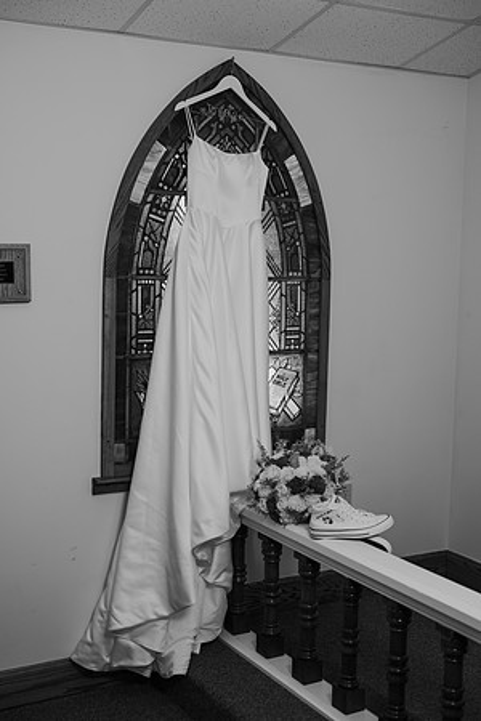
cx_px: 240
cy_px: 360
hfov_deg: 27.0
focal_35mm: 50
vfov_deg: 39.6
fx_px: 1002
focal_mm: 50
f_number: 2.8
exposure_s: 1/50
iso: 200
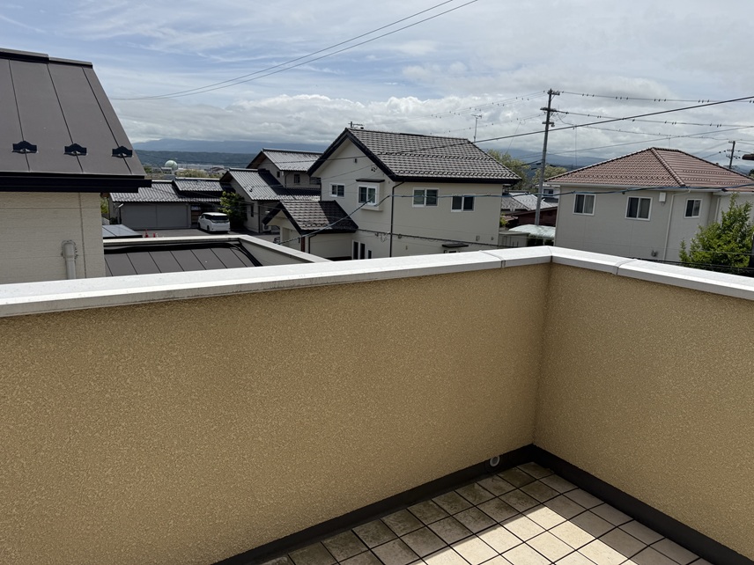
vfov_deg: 56.8
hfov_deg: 71.6
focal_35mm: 24
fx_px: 523
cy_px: 282
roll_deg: -2.3
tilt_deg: -10.8
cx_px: 377
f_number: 1.78
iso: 80
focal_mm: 6.76
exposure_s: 1/10309
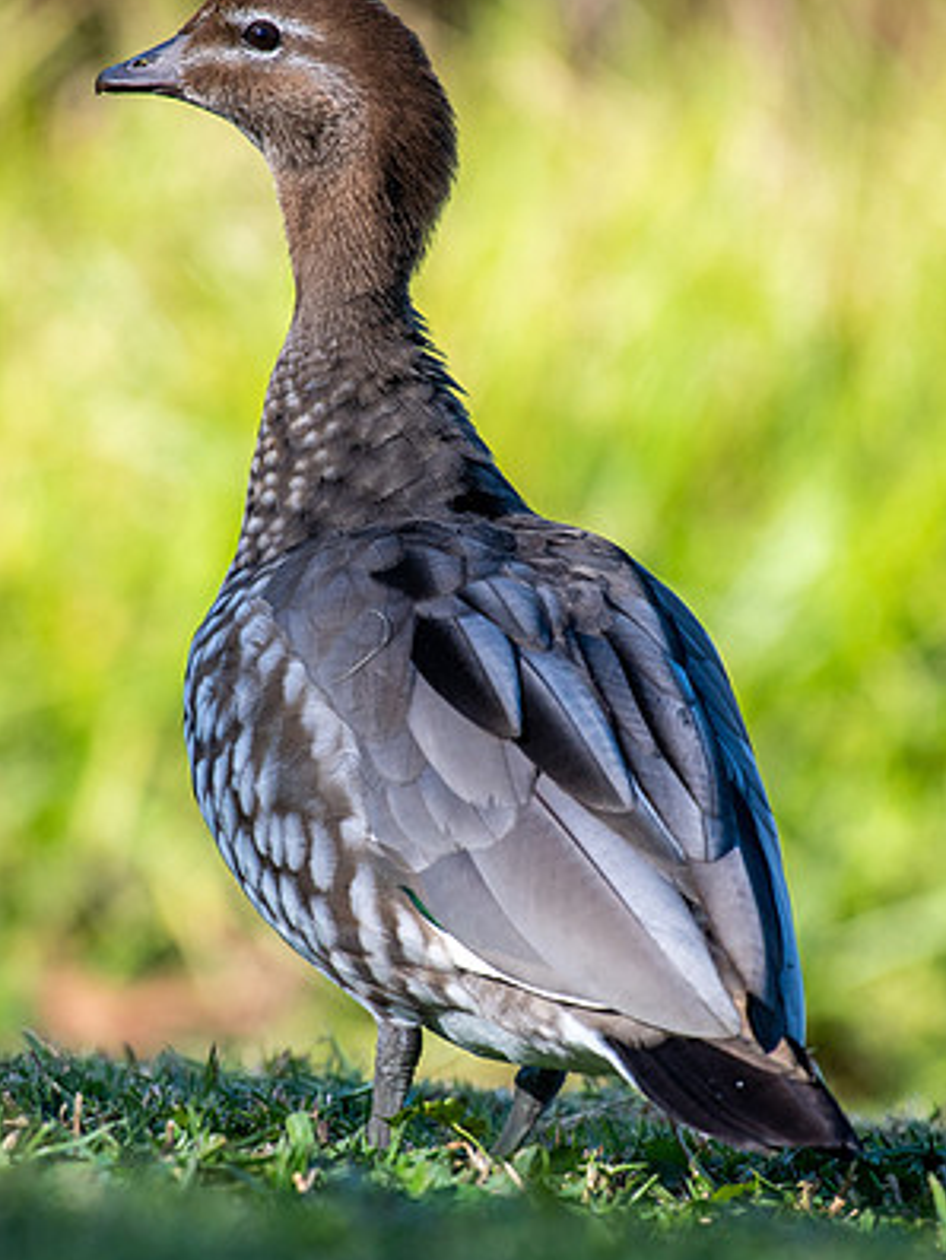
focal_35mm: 928
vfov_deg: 2.1
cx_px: 466
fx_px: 33796
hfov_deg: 1.6
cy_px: 649
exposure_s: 1/1000
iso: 320
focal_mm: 500
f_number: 5.6
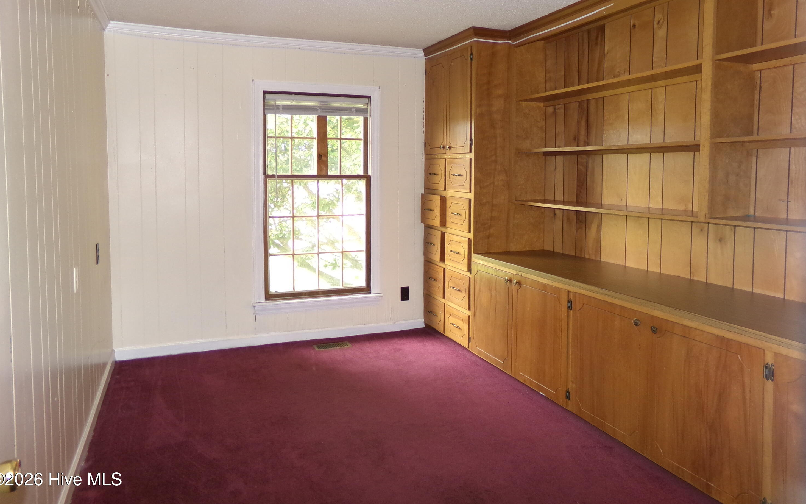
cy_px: 199
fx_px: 571
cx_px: 402
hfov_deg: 70.4
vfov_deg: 47.3
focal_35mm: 26
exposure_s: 1/34
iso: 200
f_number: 3.7
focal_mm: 4.3
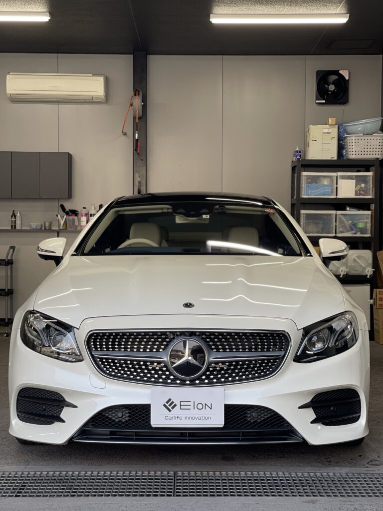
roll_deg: -0.4
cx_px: 192
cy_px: 256
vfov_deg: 30.3
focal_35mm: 64
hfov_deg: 22.9
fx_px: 944
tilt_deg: -0.4
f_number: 2.2
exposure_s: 1/120
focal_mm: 7.5
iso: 32
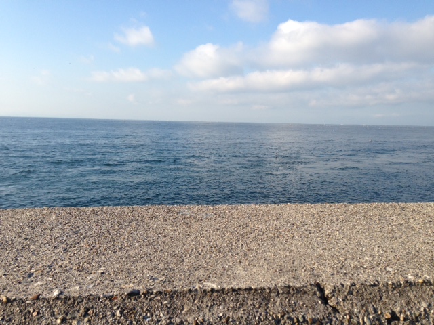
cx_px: 217
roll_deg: -2.6
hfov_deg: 55.4
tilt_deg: -6.4
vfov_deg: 42.9
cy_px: 162
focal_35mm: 33
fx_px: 414
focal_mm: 4.12
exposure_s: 1/1232
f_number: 2.4
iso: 50
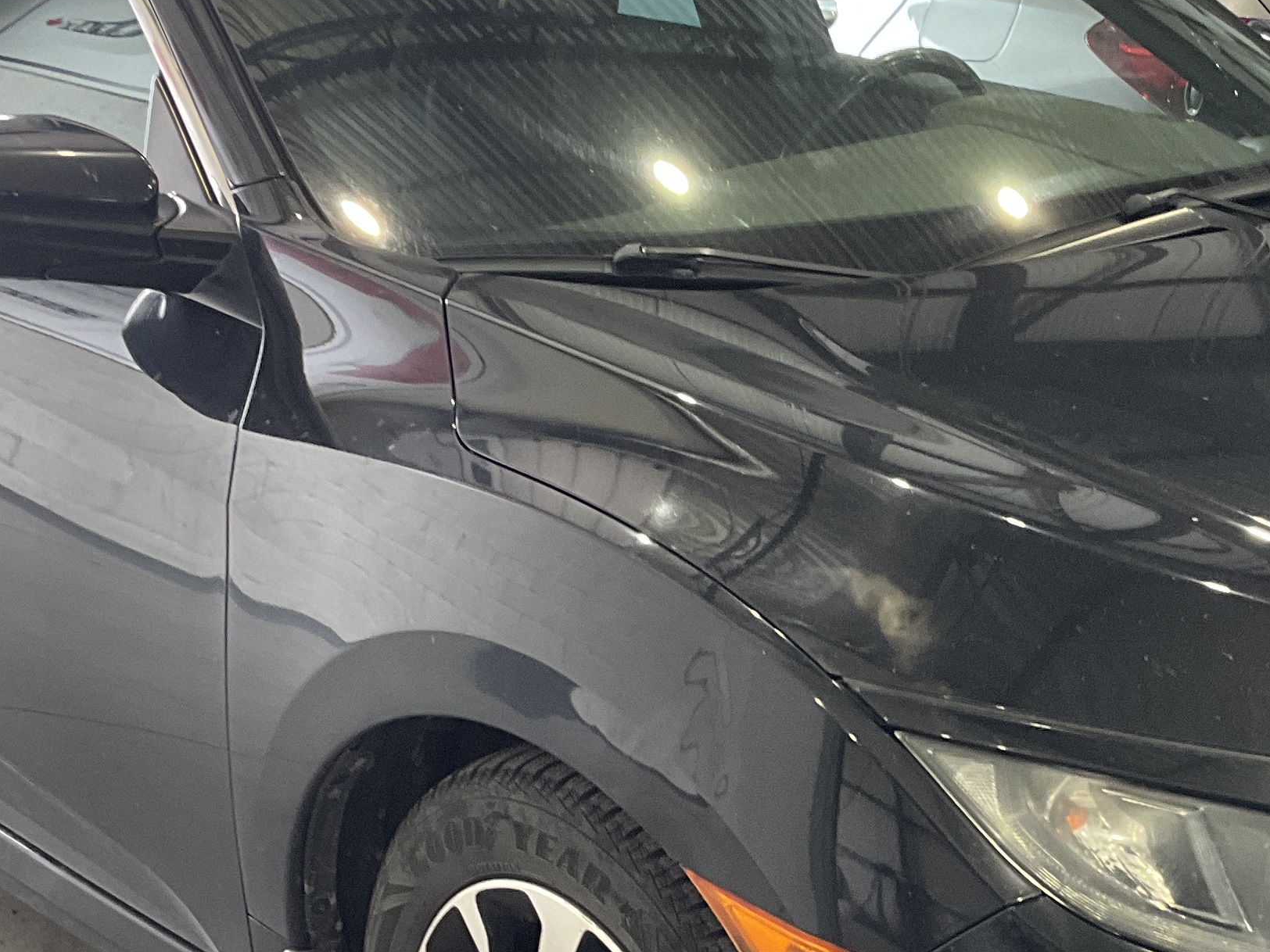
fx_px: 2642
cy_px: 709
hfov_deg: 26.8
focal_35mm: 72
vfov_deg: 20.3
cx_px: 888
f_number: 1.8
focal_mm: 3
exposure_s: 1/75
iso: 64
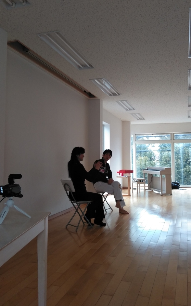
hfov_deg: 41.8
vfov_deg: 62.8
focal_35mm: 30
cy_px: 142
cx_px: 105
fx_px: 250
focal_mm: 3.46
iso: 81
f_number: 2.2
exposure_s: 1/33
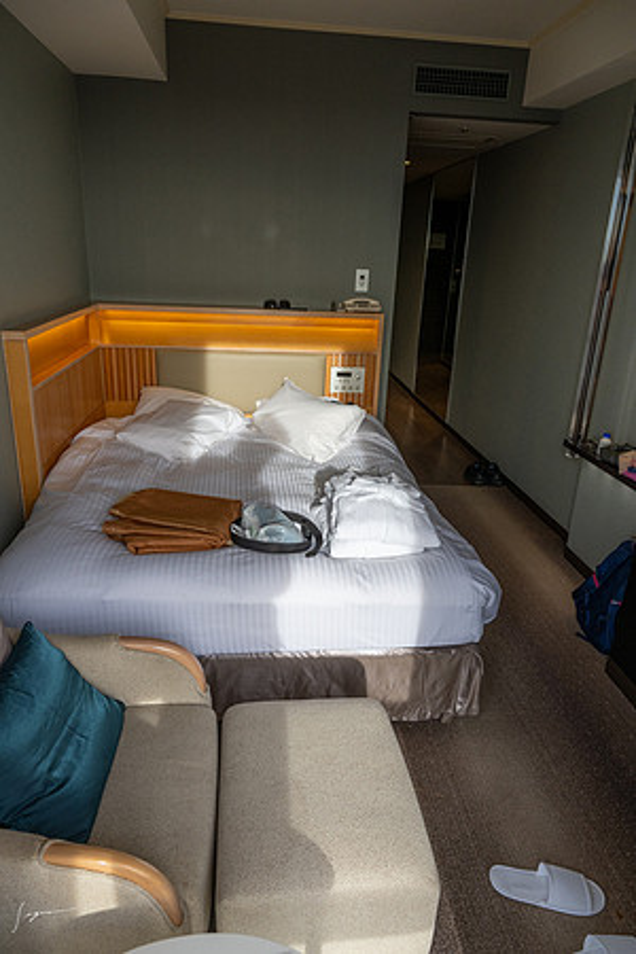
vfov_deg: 73.7
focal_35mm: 24
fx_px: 636
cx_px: 318
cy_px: 477
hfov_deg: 53.1
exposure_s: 1/160
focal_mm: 24
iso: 720
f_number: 8
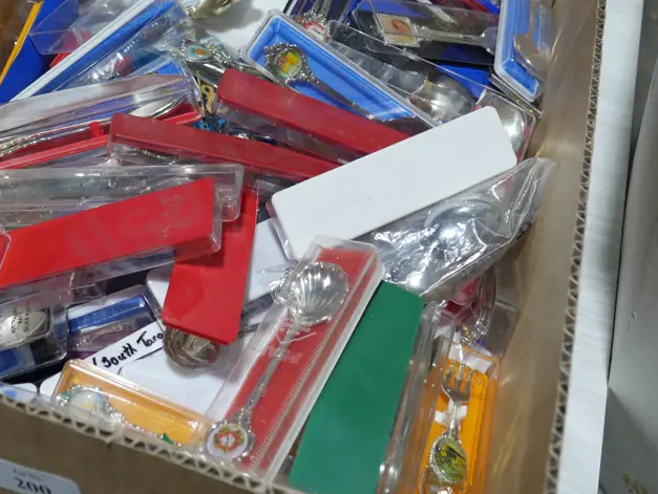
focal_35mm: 49
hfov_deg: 38.5
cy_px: 163
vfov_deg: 29.5
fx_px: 932
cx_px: 231
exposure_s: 1/80
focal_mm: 15
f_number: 4.5
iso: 200
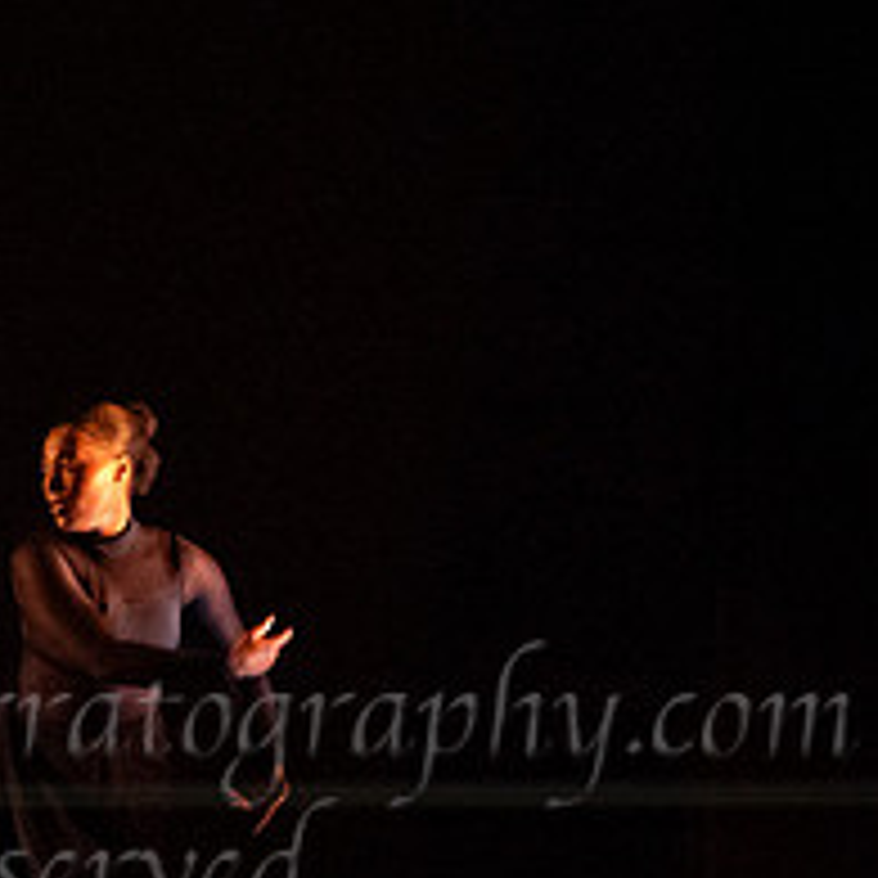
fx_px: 7145
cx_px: 128
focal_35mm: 249
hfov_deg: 7.0
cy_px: 515
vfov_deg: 7.0
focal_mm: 75
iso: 4000
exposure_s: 1/200
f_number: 3.5
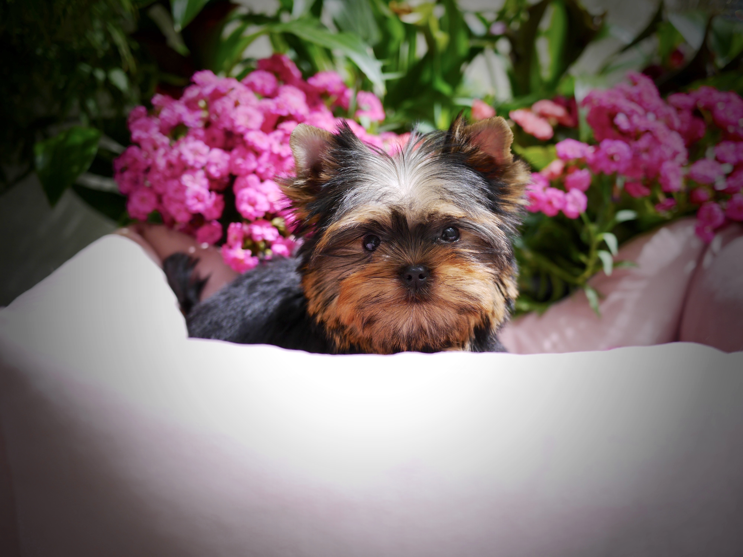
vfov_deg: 36.0
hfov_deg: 46.8
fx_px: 859
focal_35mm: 40
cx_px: 372
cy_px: 278
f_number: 2.2
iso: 160
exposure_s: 1/1300
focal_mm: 20
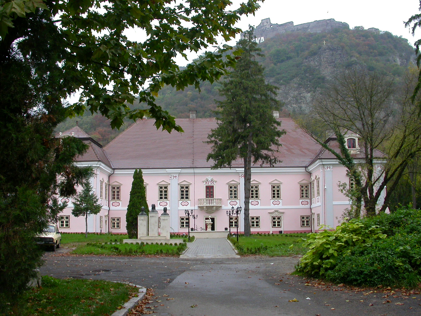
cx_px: 210
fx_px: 462
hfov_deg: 49.0
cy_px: 158
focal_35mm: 38
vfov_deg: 37.7
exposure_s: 1/46.6
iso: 100
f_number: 4.7
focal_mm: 7.85
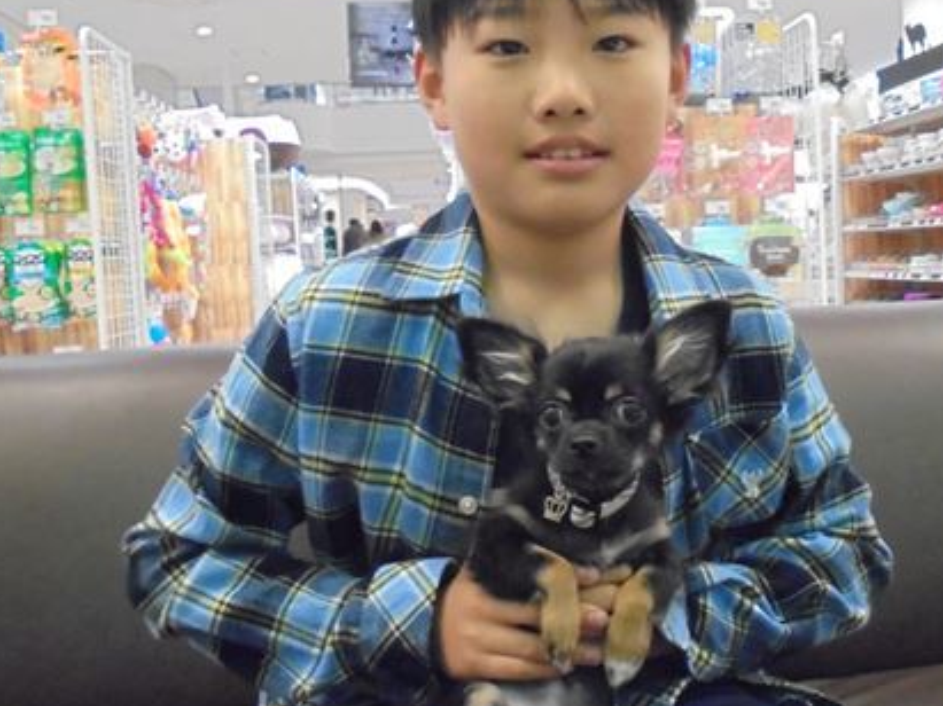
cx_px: 601
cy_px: 339
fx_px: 1035
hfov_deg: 48.4
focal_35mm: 38
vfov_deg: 37.7
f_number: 3.5
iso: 800
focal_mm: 4.6
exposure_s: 1/60
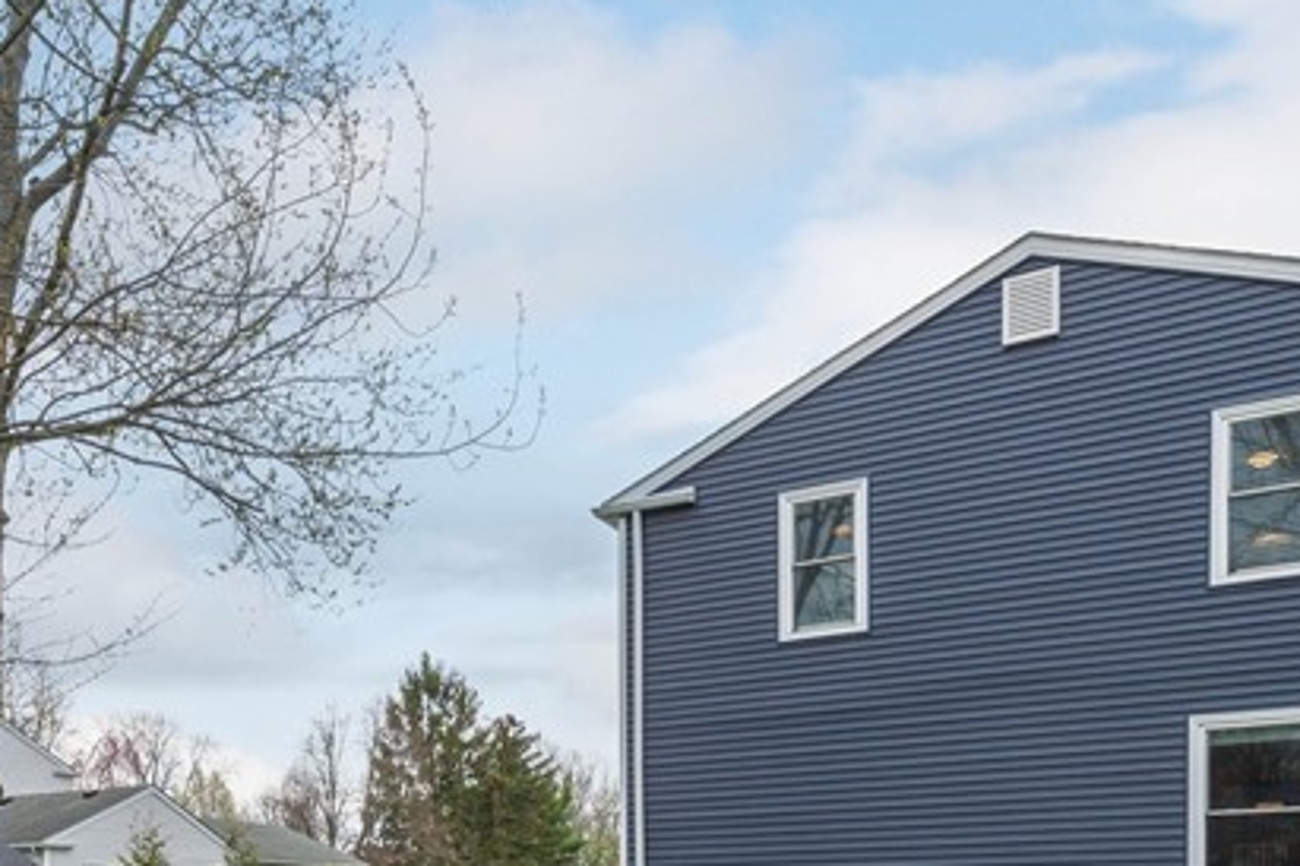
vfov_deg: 31.7
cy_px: 956
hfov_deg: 48.9
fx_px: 1336
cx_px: 258
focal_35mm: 37
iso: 200
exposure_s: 1/400
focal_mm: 14
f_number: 9
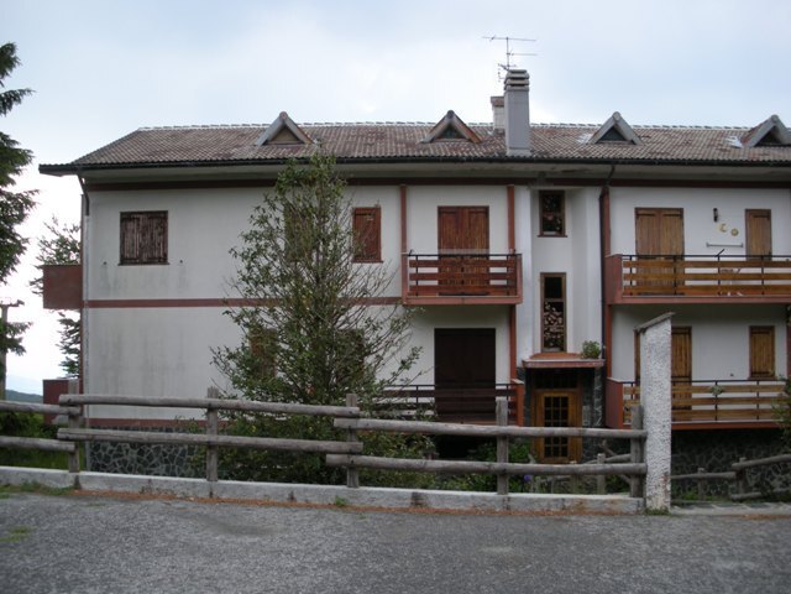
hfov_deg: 51.4
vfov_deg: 39.7
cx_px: 396
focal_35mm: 36
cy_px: 297
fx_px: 823
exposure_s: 1/113
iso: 64
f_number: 3.5
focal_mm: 6.3
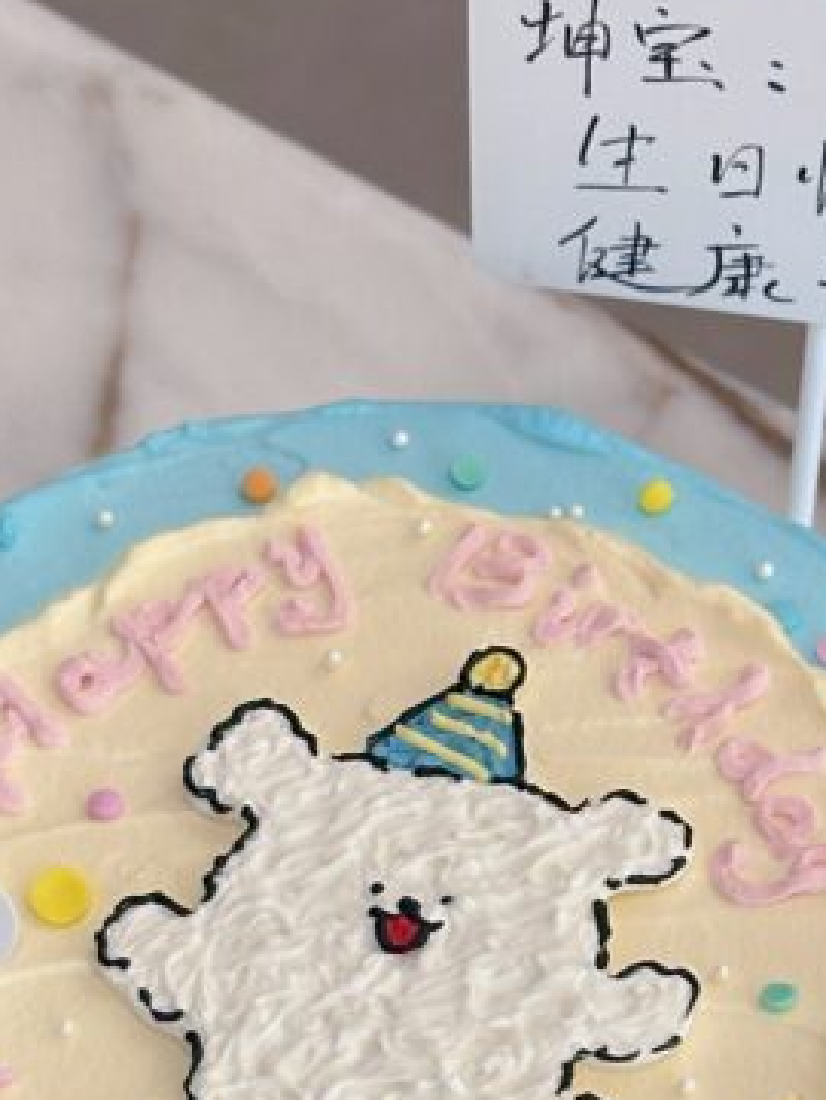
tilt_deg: -58.1
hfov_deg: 10.9
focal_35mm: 136
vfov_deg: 14.4
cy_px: 942
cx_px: 427
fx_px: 4324
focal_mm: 6.86
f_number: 1.78
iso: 100
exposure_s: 1/50
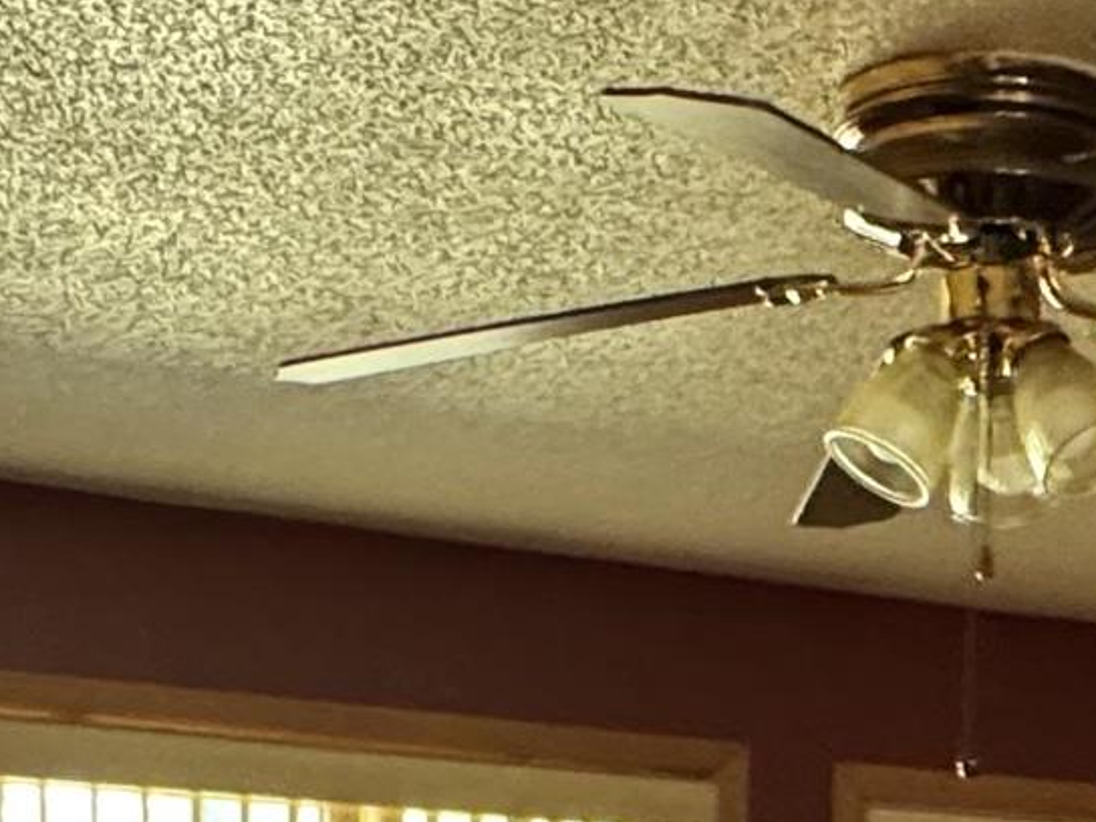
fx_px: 2501
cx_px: 1058
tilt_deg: -4.7
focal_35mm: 79
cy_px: 1445
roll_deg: -2.5
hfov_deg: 23.8
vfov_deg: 16.0
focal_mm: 2.22
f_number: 2.2
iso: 500
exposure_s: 1/60
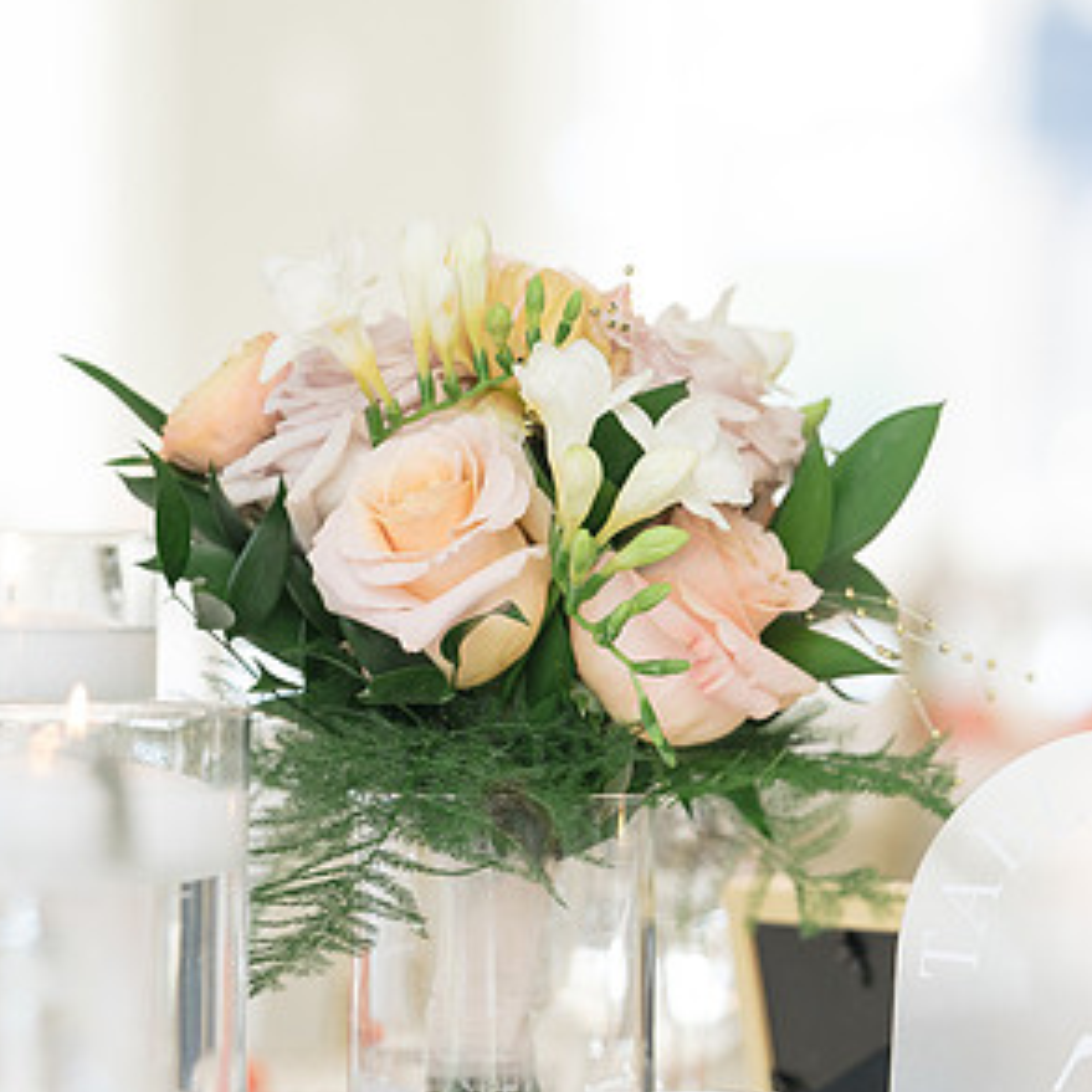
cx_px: 503
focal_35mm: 210
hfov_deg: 8.3
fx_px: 7495
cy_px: 695
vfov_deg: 8.3
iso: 800
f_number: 4
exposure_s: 1/250
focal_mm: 121
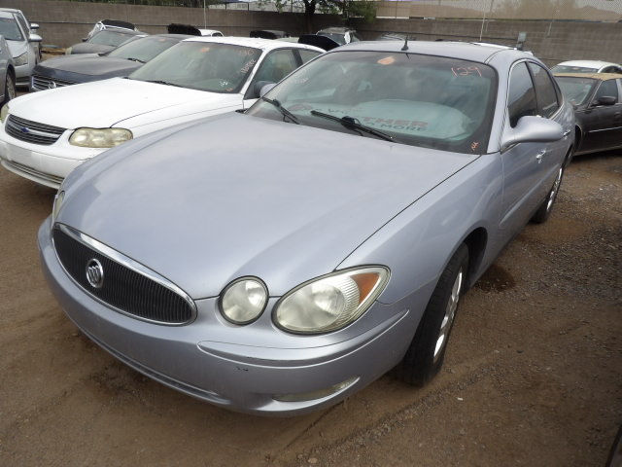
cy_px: 234
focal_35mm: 24
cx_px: 311
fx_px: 431
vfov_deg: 56.8
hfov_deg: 71.6
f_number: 5.6
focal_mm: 4.3
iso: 100
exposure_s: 1/225
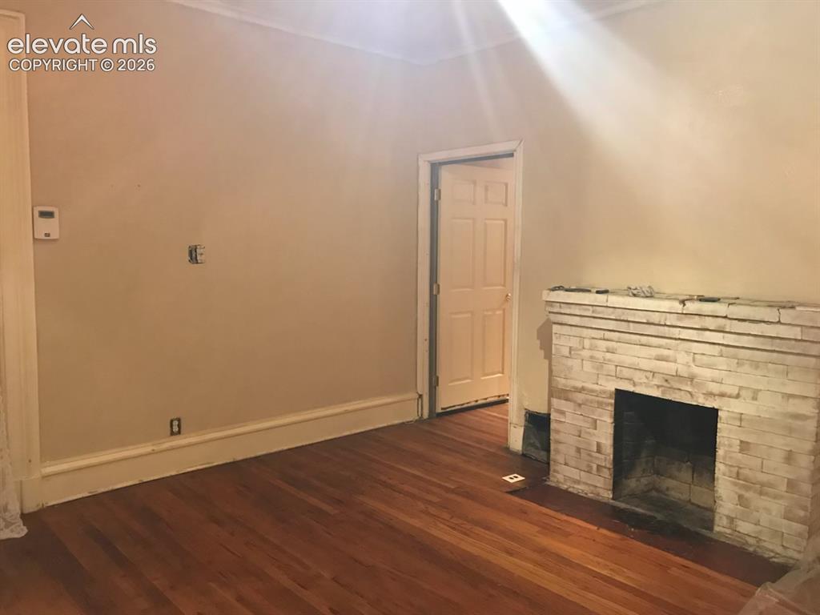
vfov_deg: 49.7
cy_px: 308
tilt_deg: -5.6
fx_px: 663
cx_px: 410
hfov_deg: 63.4
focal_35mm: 28
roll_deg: -0.8
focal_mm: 3.99
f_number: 1.8
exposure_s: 1/9
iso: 100
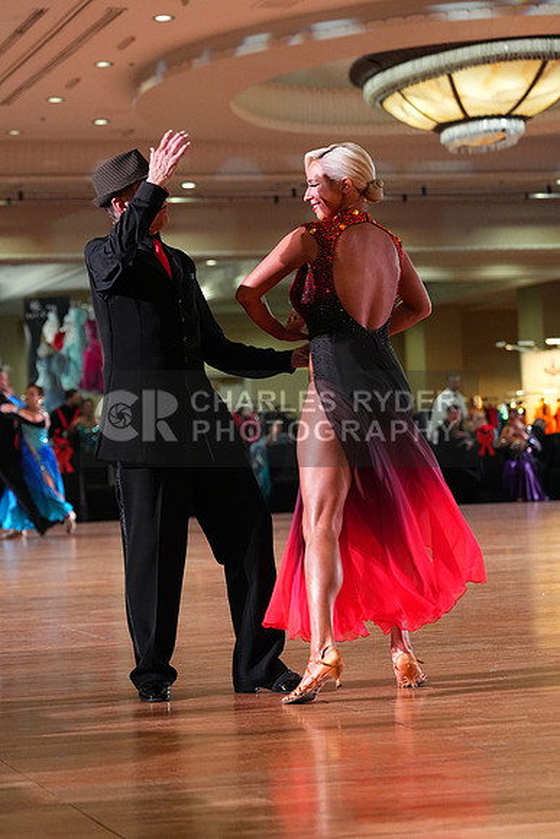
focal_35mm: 100
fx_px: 2332
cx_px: 280
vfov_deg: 20.4
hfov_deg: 13.7
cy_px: 420
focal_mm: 100
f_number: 4.5
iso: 6400
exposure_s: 1/400
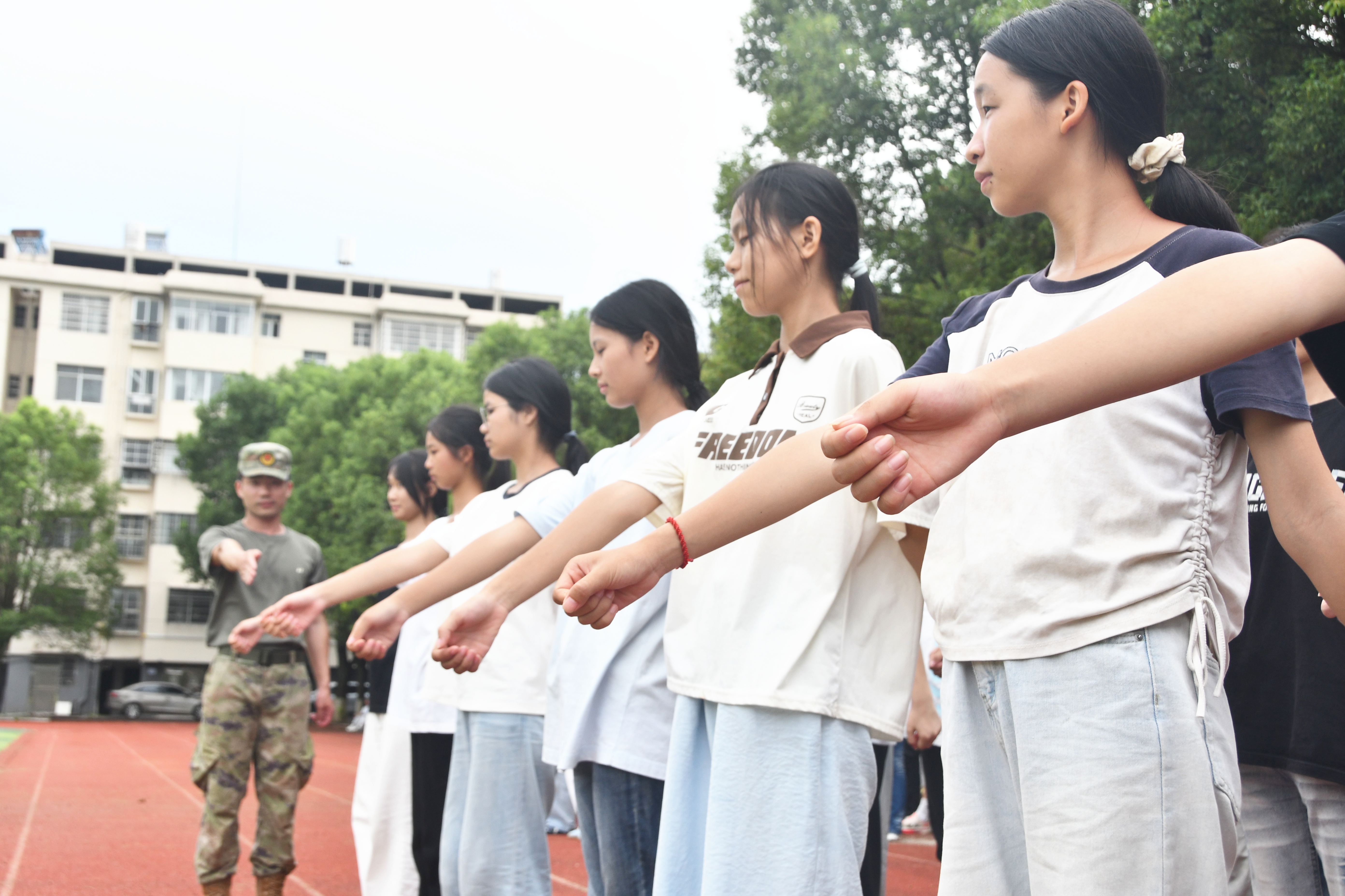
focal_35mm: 46
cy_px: 448
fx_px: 1718
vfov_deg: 29.2
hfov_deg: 42.7
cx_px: 672
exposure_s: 1/250
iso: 200
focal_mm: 31
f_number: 8
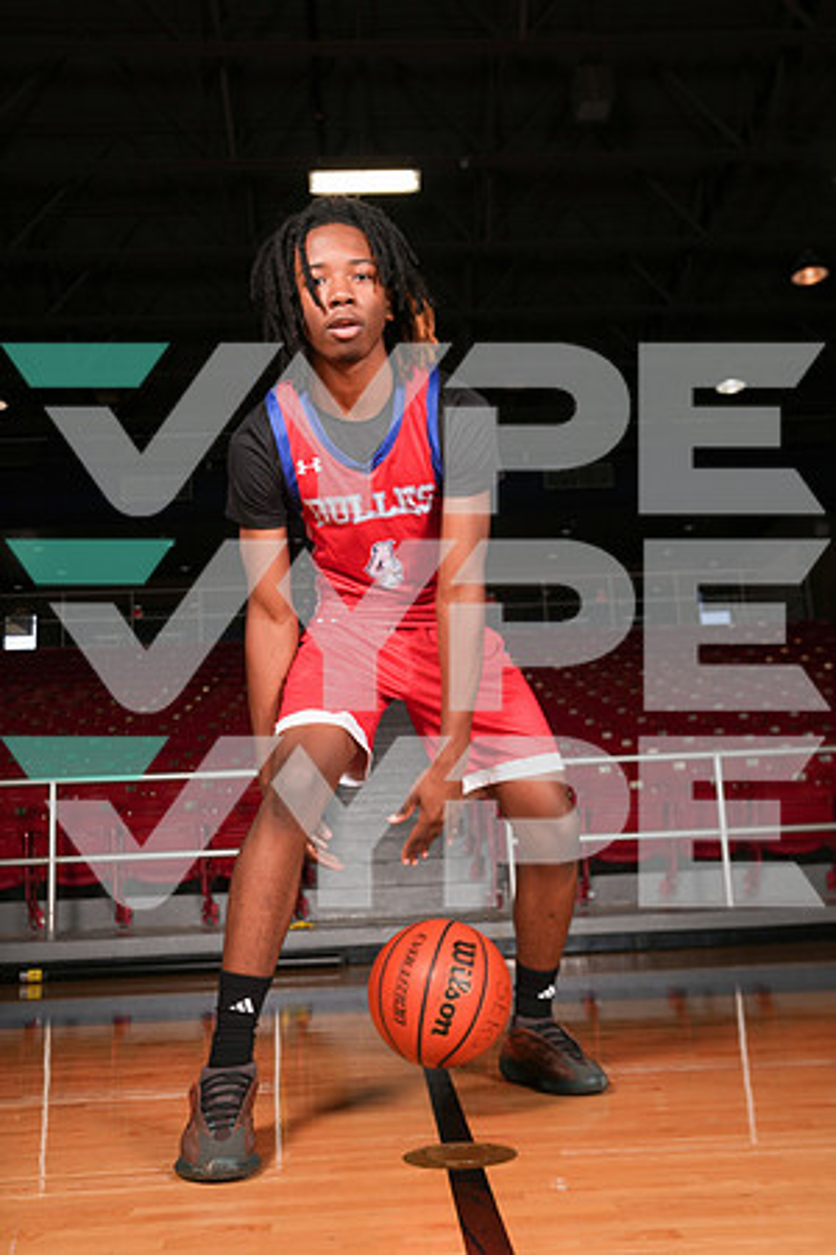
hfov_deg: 38.9
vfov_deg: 55.8
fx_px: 1184
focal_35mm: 34
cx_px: 418
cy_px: 628
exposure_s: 1/200
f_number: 8
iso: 400
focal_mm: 34
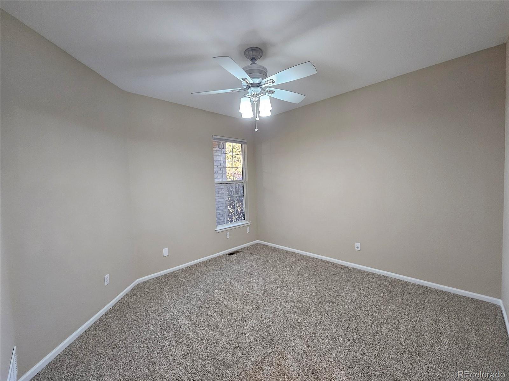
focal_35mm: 13
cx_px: 254
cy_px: 190
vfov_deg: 89.9
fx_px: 191
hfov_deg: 106.2
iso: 250
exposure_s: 1/60
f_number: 2.2
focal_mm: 2.2
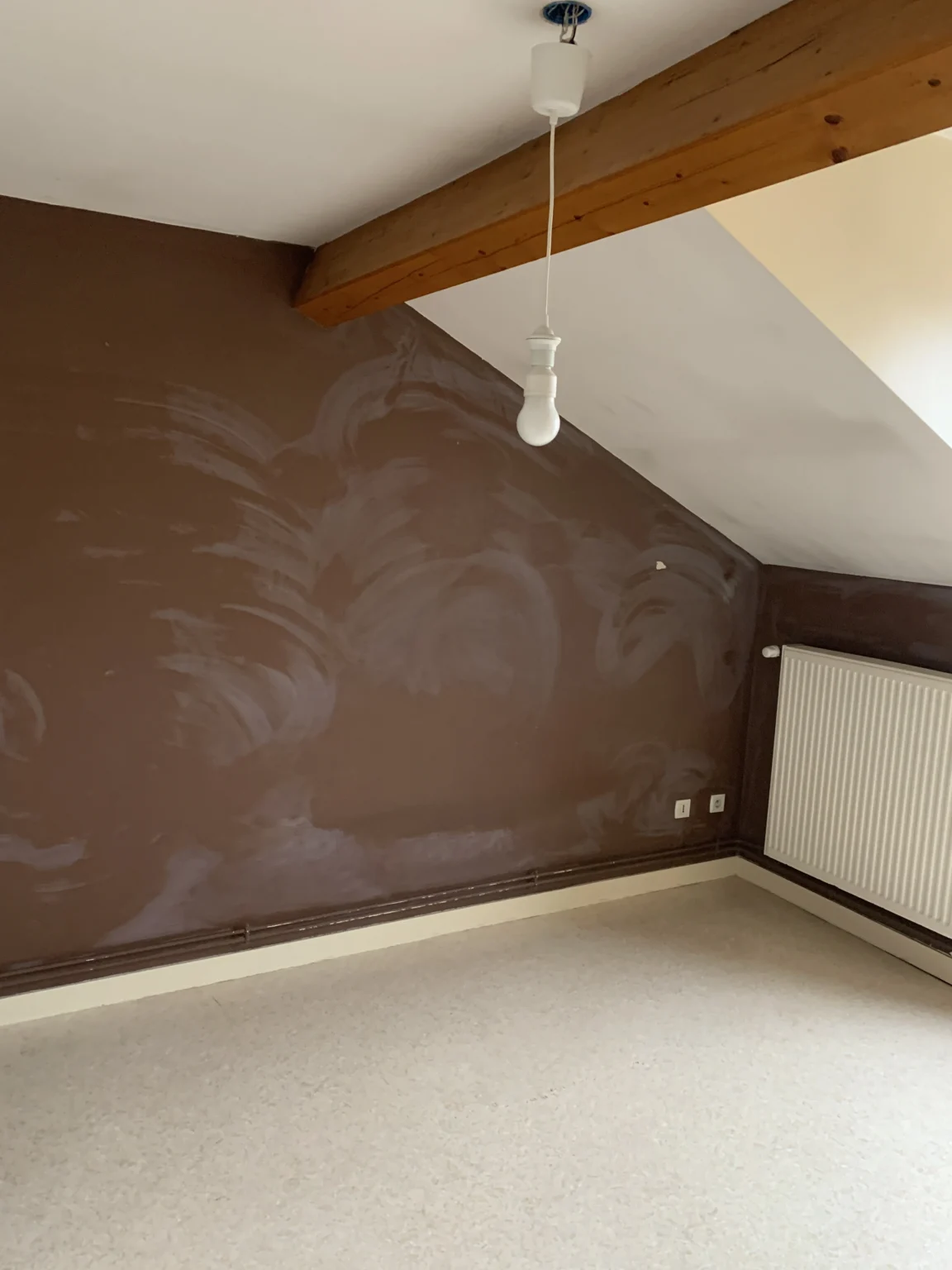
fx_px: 953
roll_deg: -0.3
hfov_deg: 53.1
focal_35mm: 26
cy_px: 635
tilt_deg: -2.7
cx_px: 476
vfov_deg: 67.3
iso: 400
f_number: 1.8
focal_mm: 4.25
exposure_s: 1/59
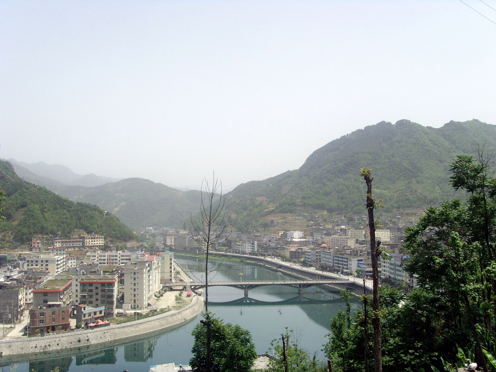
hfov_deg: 47.9
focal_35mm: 39
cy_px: 186
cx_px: 248
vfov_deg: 36.8
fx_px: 559
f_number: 6.3
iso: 80
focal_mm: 6.6
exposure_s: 1/350
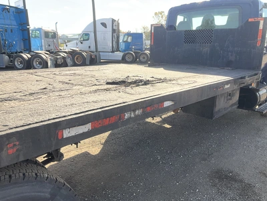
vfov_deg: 48.2
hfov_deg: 61.7
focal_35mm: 29
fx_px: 224
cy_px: 100
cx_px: 134
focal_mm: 3
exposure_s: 1/529
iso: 25
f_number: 1.8
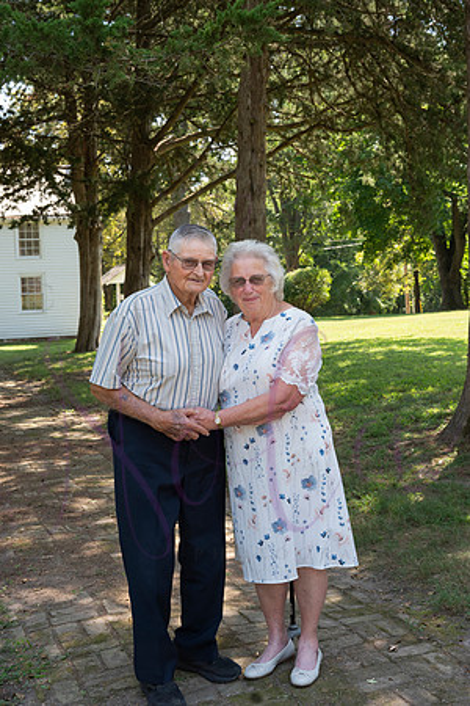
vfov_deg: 41.1
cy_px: 353
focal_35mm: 48
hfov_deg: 28.1
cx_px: 235
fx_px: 940
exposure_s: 1/125
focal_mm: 48
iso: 400
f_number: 8
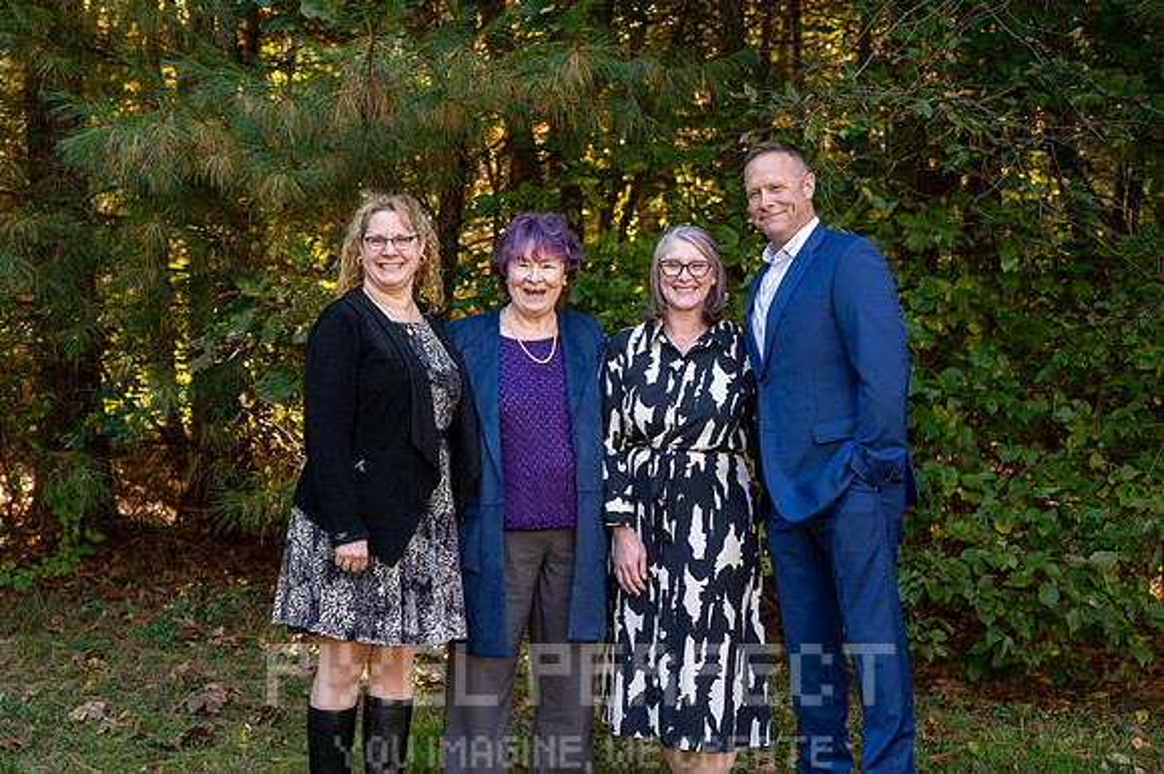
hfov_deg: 37.5
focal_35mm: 53
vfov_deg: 25.5
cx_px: 582
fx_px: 1713
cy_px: 387
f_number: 4.5
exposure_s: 1/200
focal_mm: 53
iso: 1000
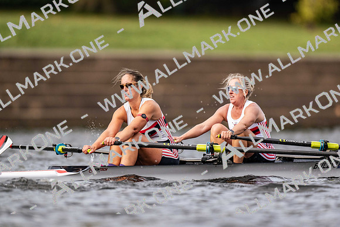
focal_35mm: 600
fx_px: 5671
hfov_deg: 3.4
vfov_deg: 2.3
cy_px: 114
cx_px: 170
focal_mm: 600
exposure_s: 1/2500
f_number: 4
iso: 800
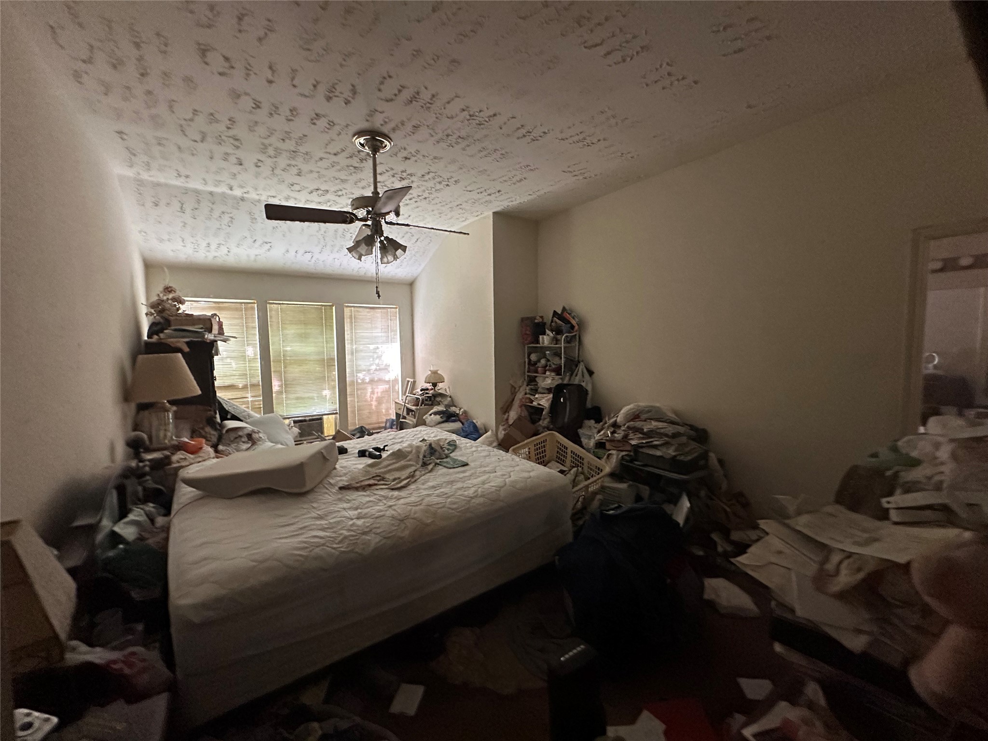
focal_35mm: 14
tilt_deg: -3.7
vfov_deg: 85.7
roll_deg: +0.5
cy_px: 370
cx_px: 494
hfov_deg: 102.1
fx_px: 400
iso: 1000
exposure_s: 1/60
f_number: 2.2
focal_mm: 2.22
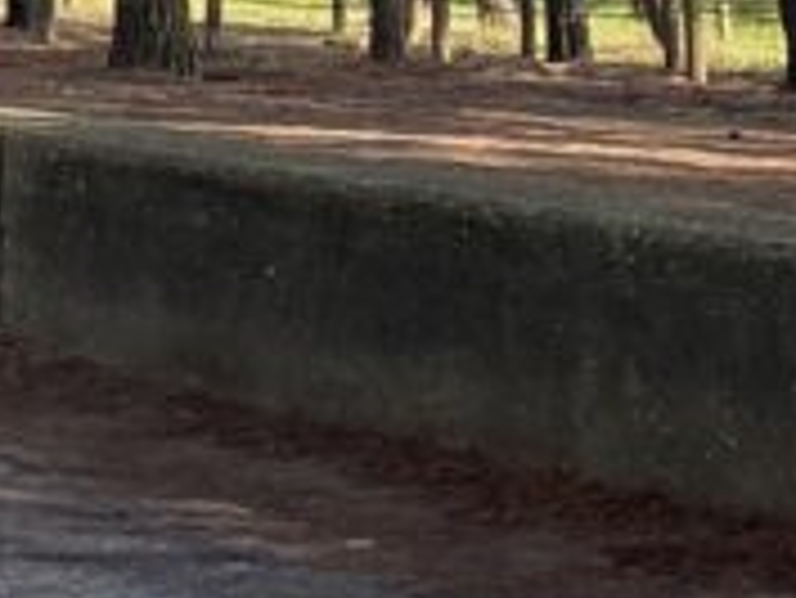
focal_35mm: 188
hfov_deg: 10.4
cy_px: -1299
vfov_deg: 7.0
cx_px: -49
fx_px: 4326
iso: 32
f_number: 1.8
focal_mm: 4.25
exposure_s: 1/579
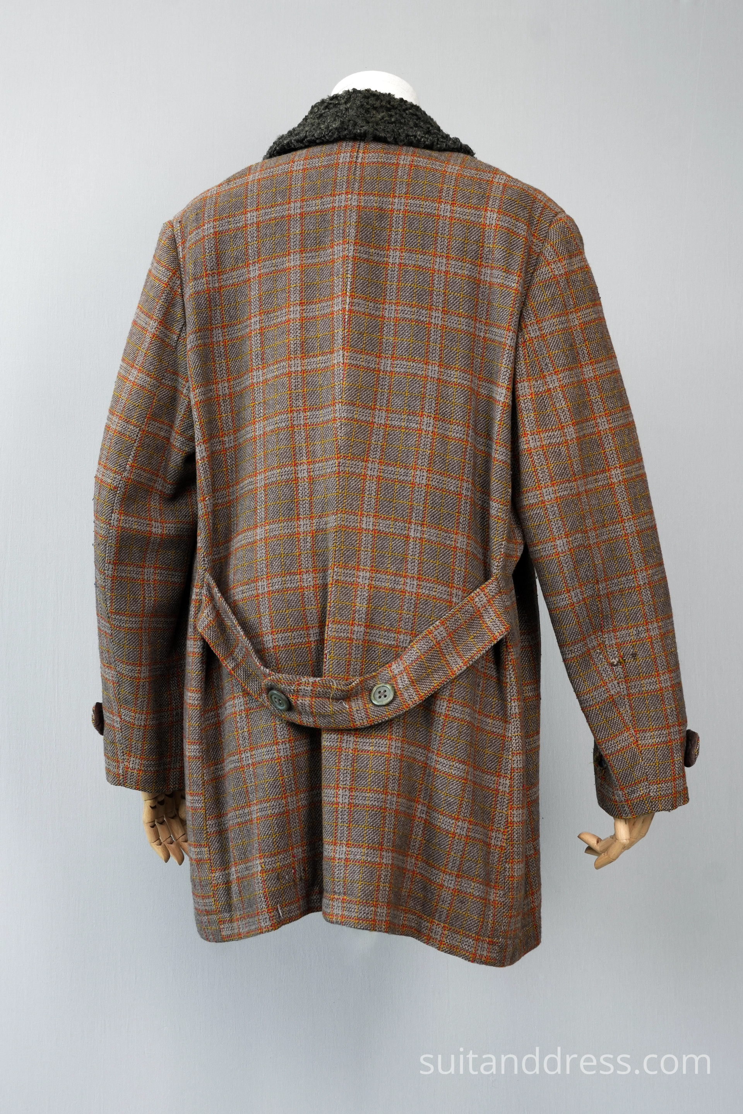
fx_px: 1486
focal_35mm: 48
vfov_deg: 41.1
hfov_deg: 28.1
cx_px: 372
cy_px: 557
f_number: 8
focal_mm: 32
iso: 400
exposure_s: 1/25
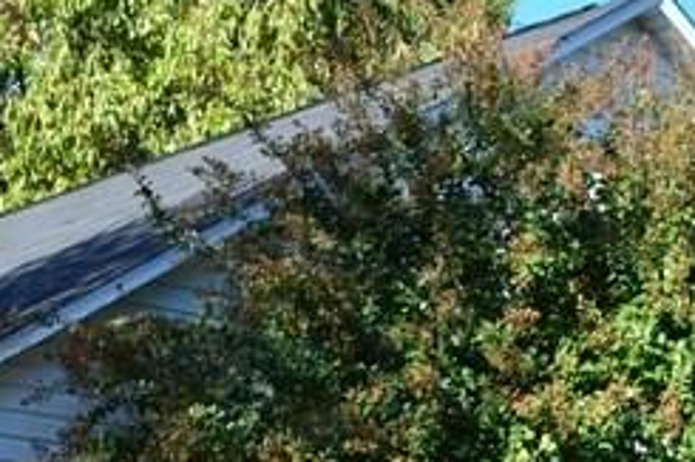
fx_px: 2662
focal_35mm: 138
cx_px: 224
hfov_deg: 14.8
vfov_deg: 9.4
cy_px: 849
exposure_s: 1/3200
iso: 800
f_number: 4
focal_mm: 22
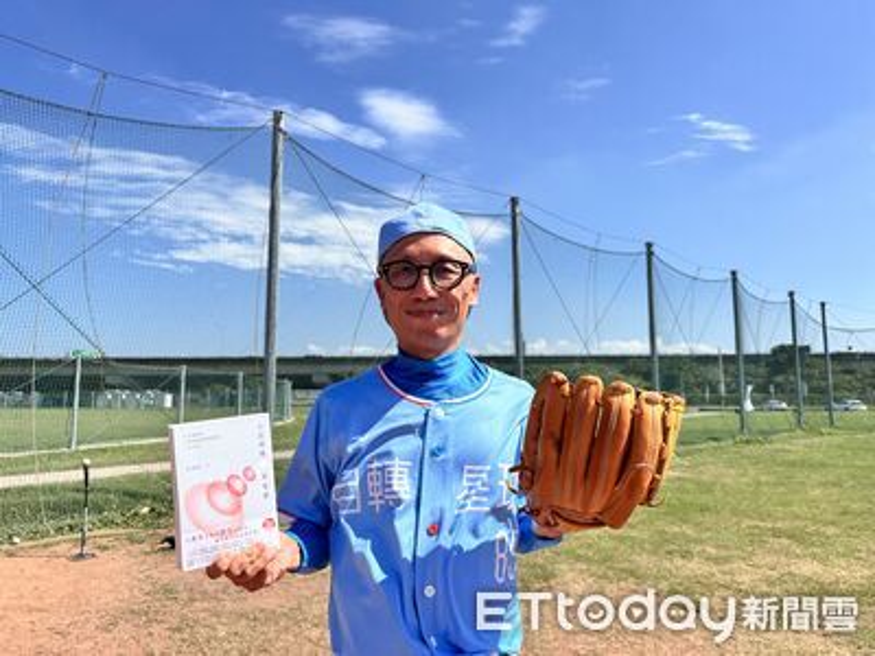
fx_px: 607
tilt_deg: +6.4
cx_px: 438
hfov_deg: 71.6
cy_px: 328
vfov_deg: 56.8
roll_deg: +0.1
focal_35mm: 24
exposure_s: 1/4762
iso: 80
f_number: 1.78
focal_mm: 6.86
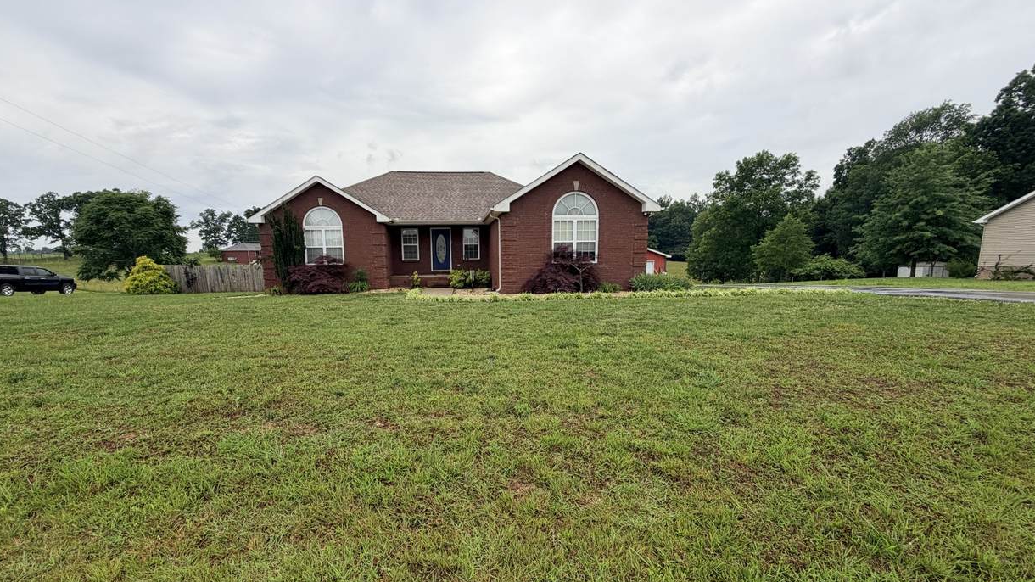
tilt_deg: -8.1
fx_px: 439
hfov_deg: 99.3
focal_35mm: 16
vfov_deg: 66.9
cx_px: 499
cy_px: 319
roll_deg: +1.6
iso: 50
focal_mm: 2.22
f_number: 2.2
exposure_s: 1/333
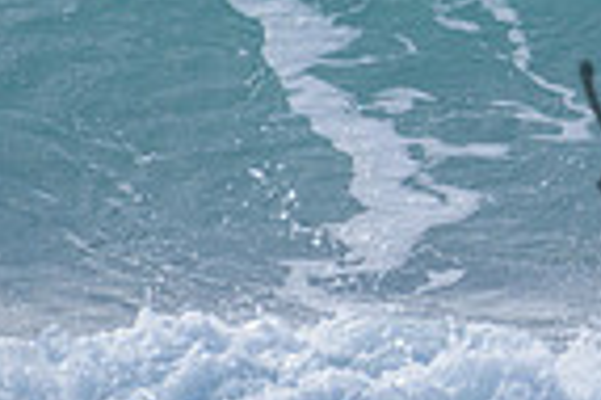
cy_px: -92
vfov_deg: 0.6
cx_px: 1286
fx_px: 41438
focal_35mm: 2485
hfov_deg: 0.8
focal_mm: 500
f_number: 5.6
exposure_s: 1/2000
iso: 100
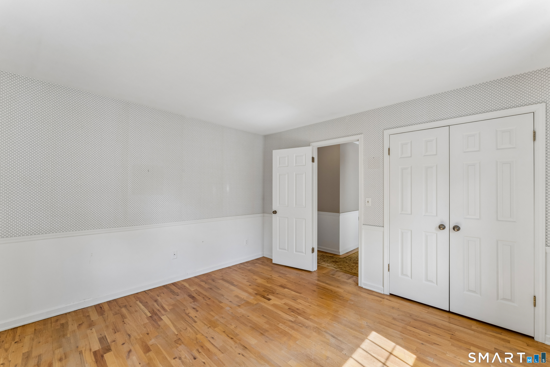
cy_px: 184
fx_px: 214
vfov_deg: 81.2
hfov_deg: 104.3
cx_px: 275
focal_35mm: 14
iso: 400
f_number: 13
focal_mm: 14
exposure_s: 1/10
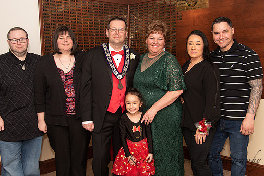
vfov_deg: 34.2
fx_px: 286
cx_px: 127
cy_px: 79
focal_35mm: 39
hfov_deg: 49.6
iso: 800
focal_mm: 34
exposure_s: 1/200
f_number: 4
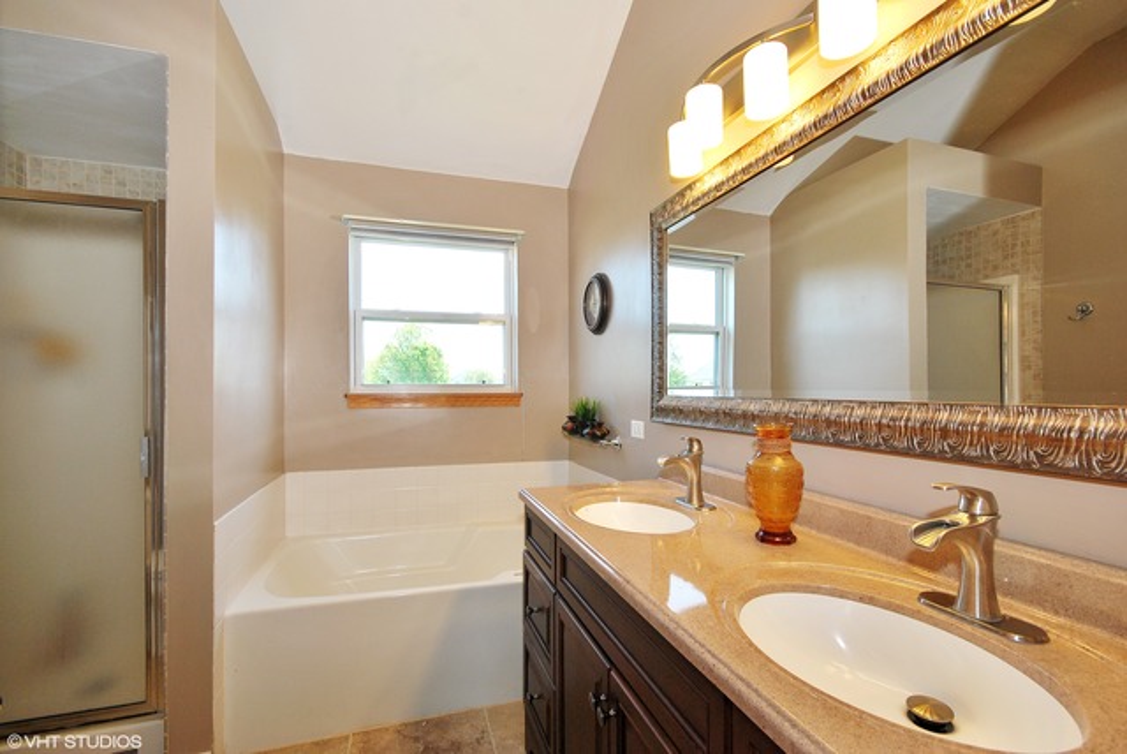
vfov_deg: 77.4
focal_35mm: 15
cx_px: 564
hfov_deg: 100.3
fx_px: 470
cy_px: 377
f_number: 9
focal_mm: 10
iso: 200
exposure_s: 1/40
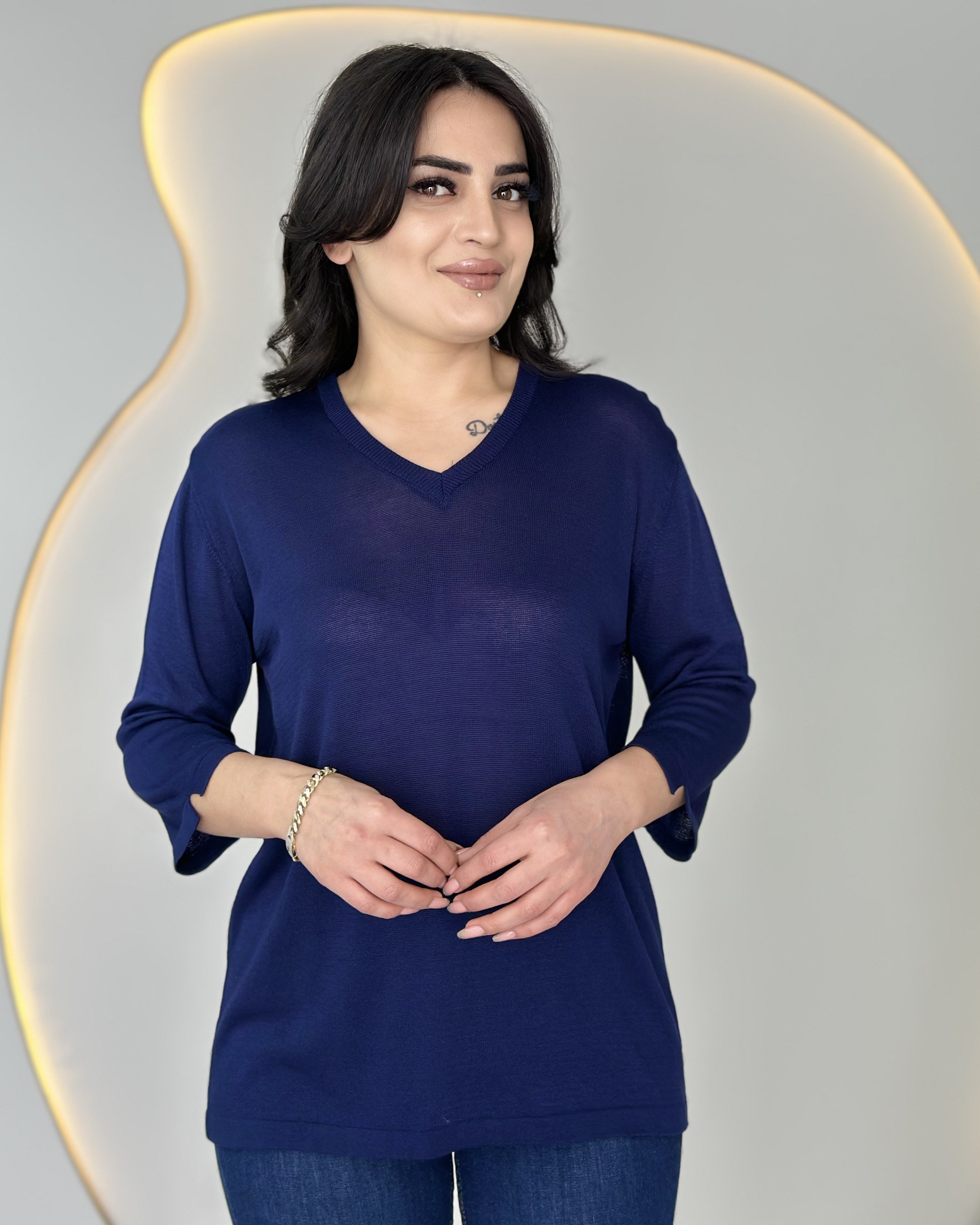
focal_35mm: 51
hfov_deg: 29.7
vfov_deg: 36.6
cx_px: 497
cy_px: 575
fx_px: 1849
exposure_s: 1/285
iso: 80
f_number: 1.78
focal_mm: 6.86
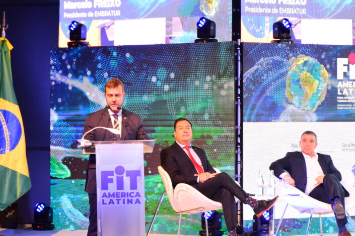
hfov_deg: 10.5
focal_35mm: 196
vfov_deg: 7.0
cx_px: 145
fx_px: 1933
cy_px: 159
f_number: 7.1
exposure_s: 1/160
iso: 3200
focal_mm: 90
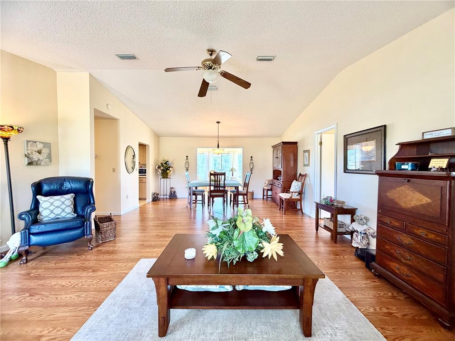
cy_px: 170
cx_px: 228
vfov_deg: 85.7
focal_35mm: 14
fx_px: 184
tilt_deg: -1.6
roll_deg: -0.3
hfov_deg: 102.1
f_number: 2.2
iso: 200
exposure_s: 1/60
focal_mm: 2.22
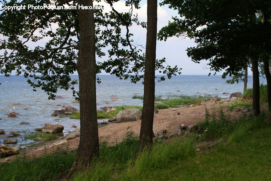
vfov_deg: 25.8
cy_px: 90
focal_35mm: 52
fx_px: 396
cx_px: 136
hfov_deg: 37.8
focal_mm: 35
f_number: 5.6
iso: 100
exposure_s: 1/60
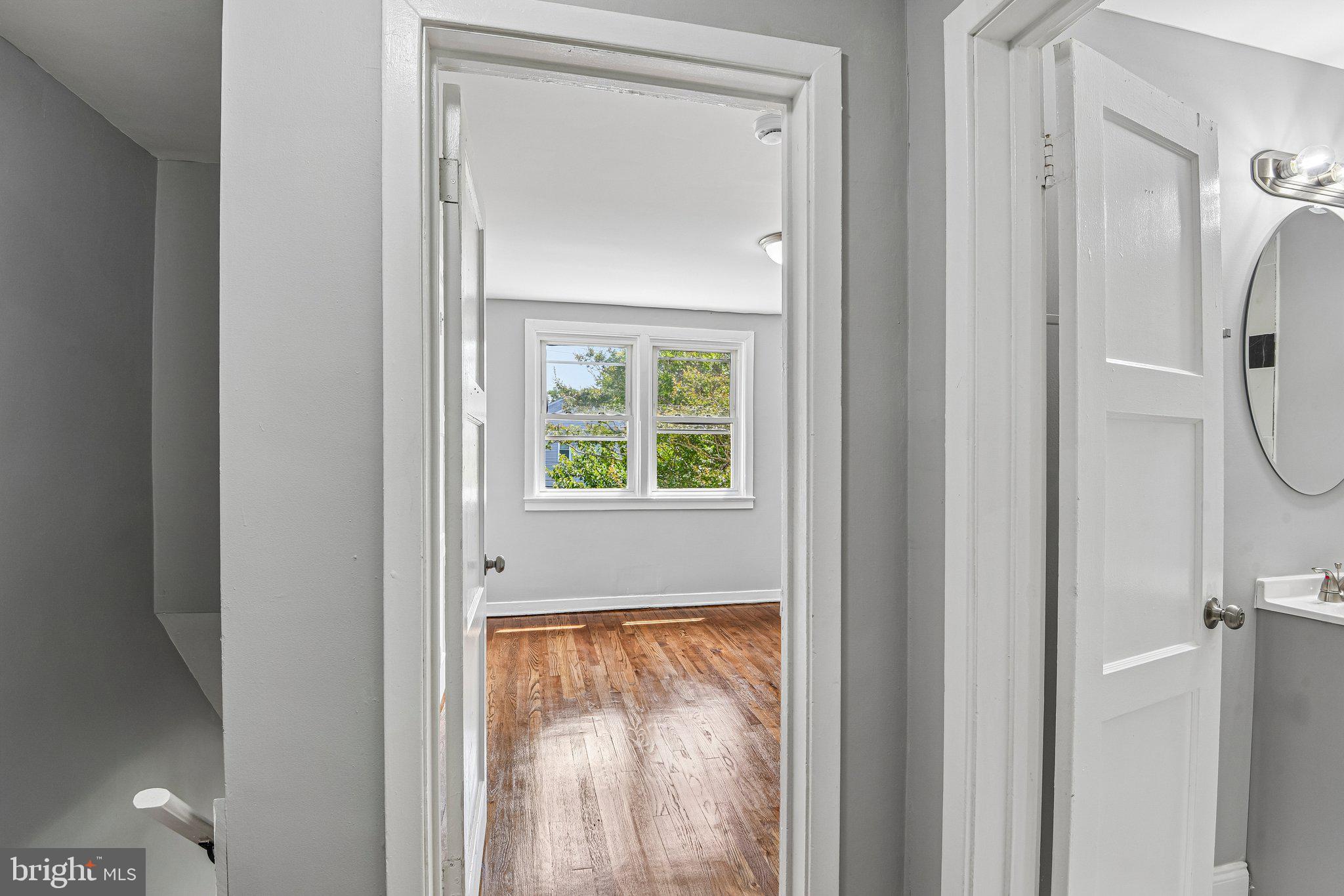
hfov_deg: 90.0
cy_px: 448
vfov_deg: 67.4
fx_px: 672
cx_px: 672
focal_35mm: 18
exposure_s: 1/60
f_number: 8
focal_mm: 18
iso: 400
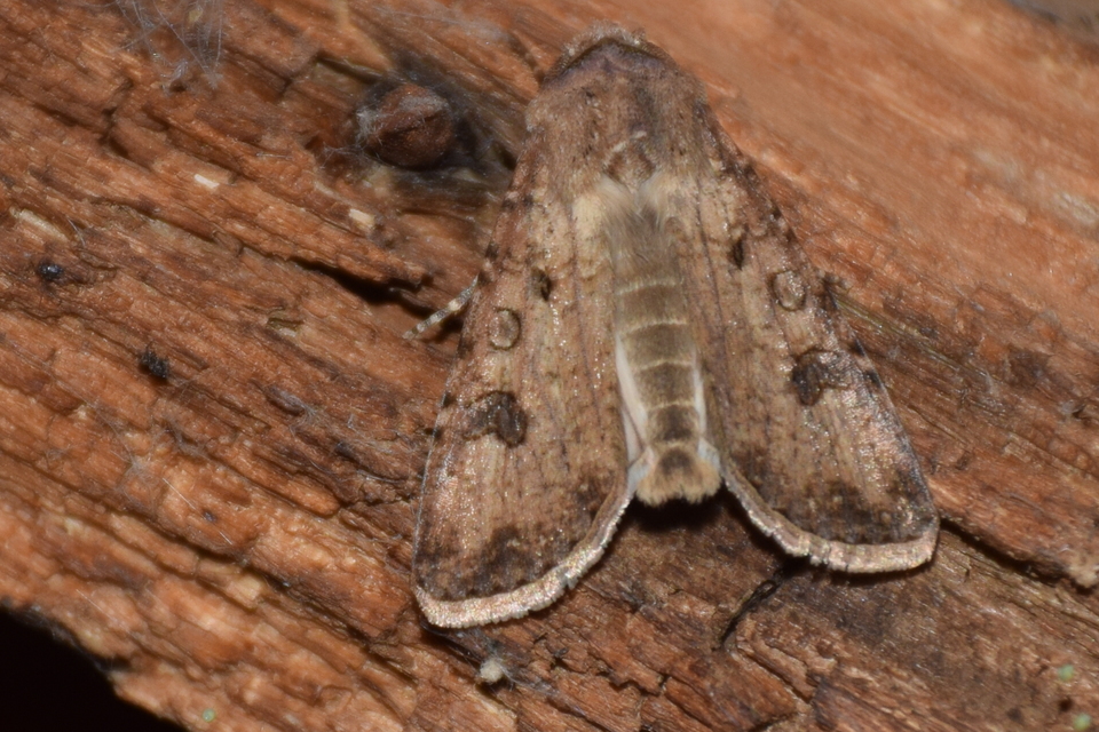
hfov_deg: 9.8
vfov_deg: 6.5
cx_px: 550
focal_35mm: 210
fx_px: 6410
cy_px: 366
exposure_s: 1/60
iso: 320
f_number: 5.6
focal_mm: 140
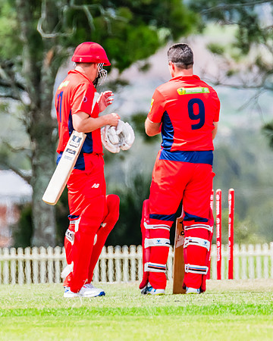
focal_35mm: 1153
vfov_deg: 1.7
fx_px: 11641
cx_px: 137
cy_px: 177
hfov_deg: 1.3
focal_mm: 600
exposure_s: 1/1250
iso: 800
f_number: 10
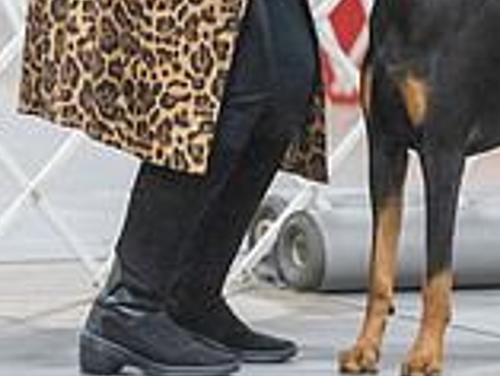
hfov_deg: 3.0
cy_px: -116
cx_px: 363
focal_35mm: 665
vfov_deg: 2.2
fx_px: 9613
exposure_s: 1/400
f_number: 3.2
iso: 12800
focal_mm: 187
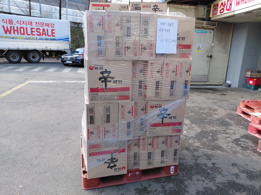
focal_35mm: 25
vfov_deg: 54.9
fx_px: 188
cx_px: 130
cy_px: 98
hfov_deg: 69.4
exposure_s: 1/497
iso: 50
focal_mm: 4.69
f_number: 1.8
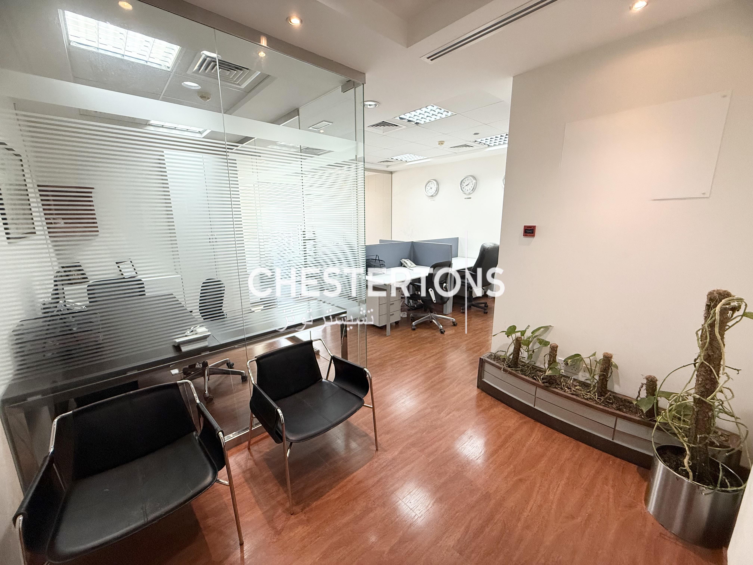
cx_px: 376
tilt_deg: -12.8
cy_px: 282
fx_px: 305
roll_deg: +0.1
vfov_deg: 85.7
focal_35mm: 14
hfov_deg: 102.1
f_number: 2.2
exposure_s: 1/100
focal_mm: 2.22
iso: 200
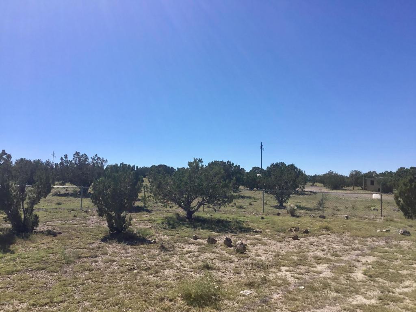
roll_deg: -0.4
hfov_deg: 58.4
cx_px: 208
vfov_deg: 45.4
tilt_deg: +3.1
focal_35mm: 31
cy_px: 156
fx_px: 373
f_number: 2.4
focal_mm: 3.3
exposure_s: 1/1852
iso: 25
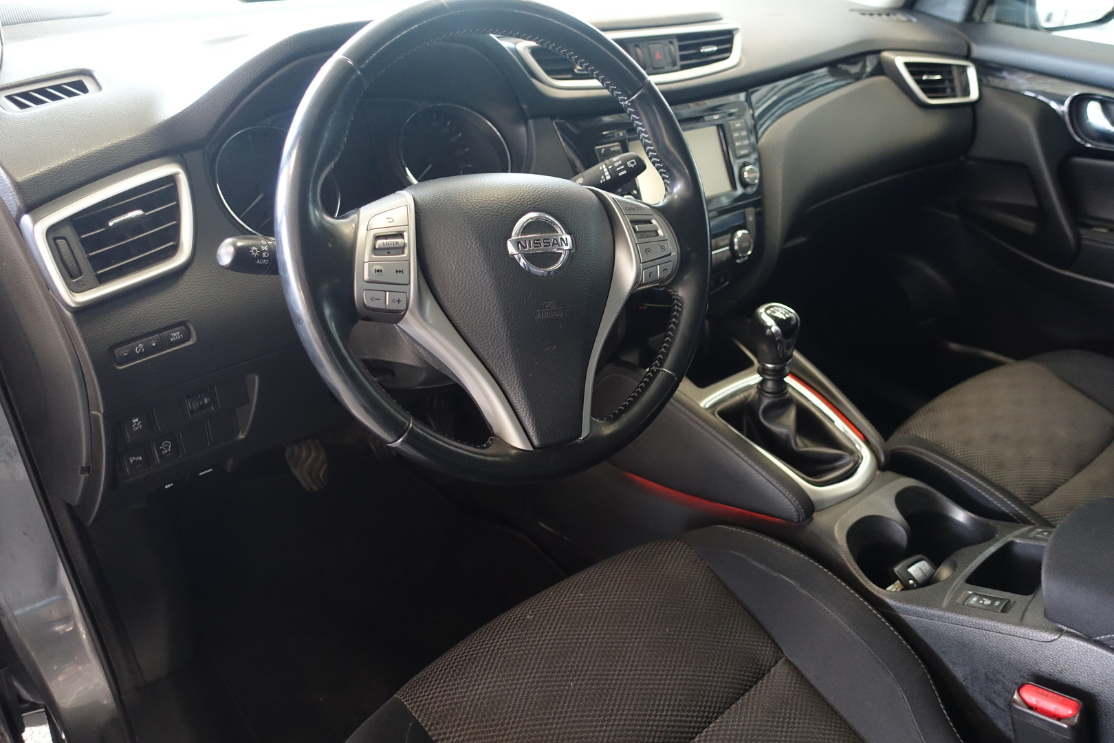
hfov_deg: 73.7
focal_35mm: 24
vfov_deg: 53.1
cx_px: 557
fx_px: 743
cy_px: 372
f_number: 1.8
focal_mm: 8.8
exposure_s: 1/10
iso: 800
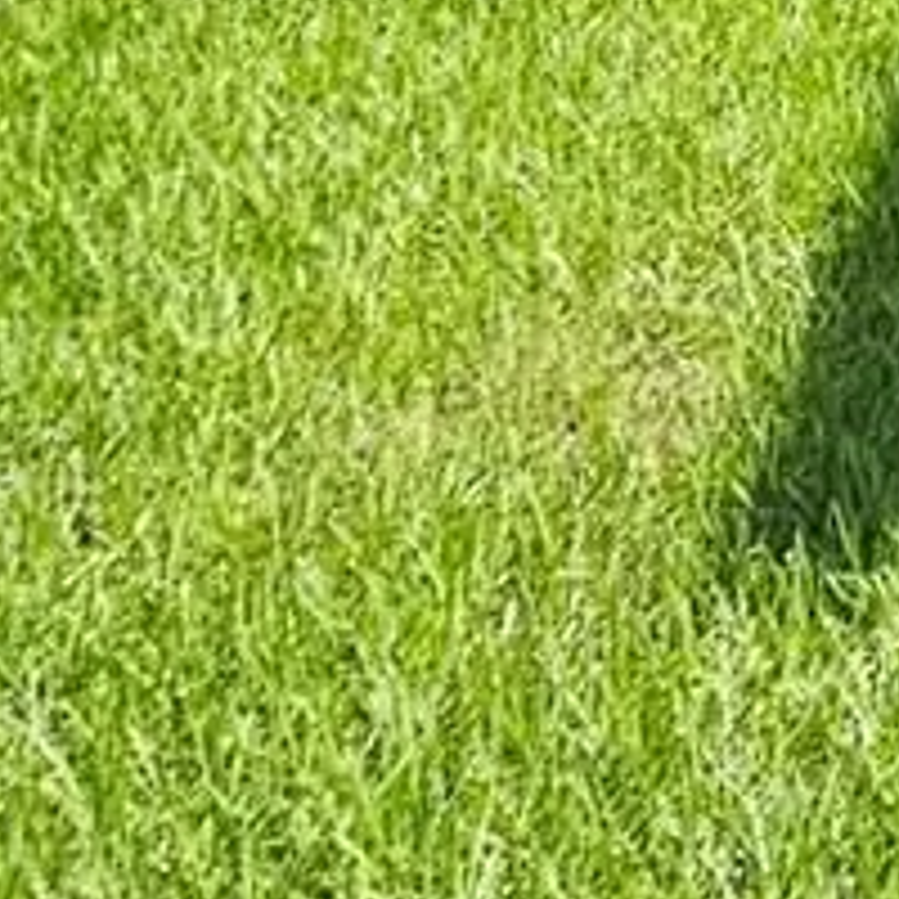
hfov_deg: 12.1
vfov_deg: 14.1
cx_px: 2495
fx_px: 2703
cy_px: -1146
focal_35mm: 92
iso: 50
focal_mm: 2.2
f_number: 2.2
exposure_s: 1/2500
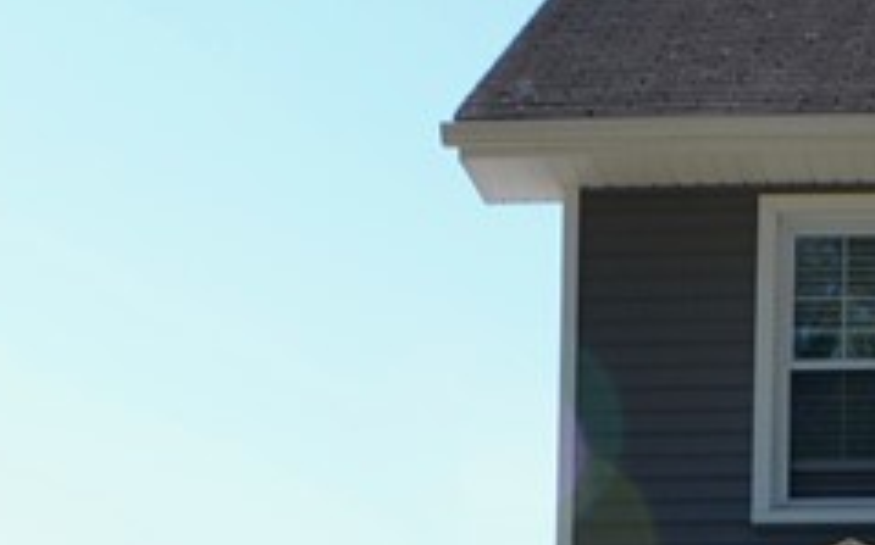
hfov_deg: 12.3
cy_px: 1024
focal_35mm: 167
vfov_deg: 7.6
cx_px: 999
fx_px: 3980
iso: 100
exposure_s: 1/200
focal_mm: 24
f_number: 7.1
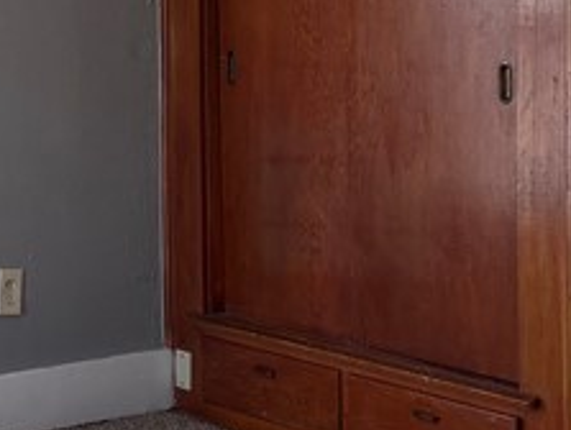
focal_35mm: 110
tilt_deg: -2.0
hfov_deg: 17.4
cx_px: 0
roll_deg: +1.0
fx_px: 1817
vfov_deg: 13.4
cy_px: 31
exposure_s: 1/193
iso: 100
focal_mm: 6.76
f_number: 1.78
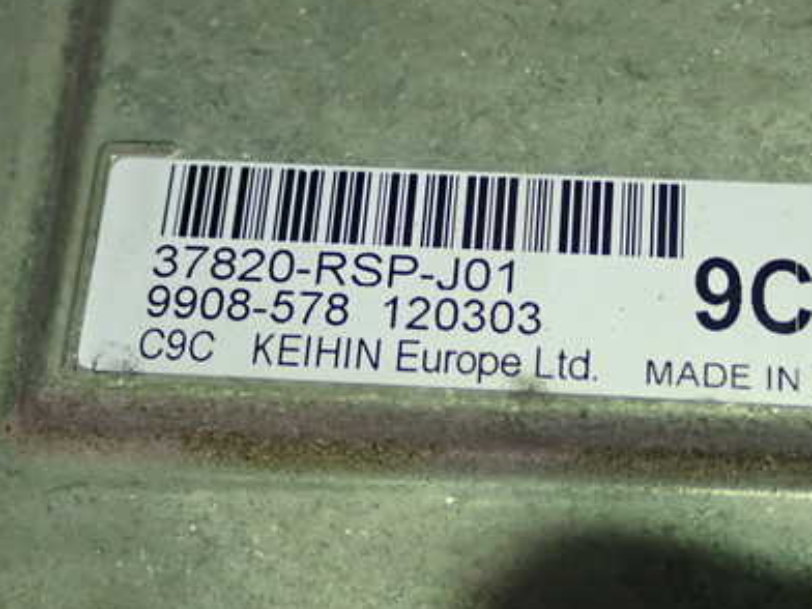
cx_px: 470
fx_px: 1689
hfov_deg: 27.0
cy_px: 323
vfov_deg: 20.4
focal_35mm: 72
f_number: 3.1
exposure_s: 1/50
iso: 800
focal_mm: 8.4
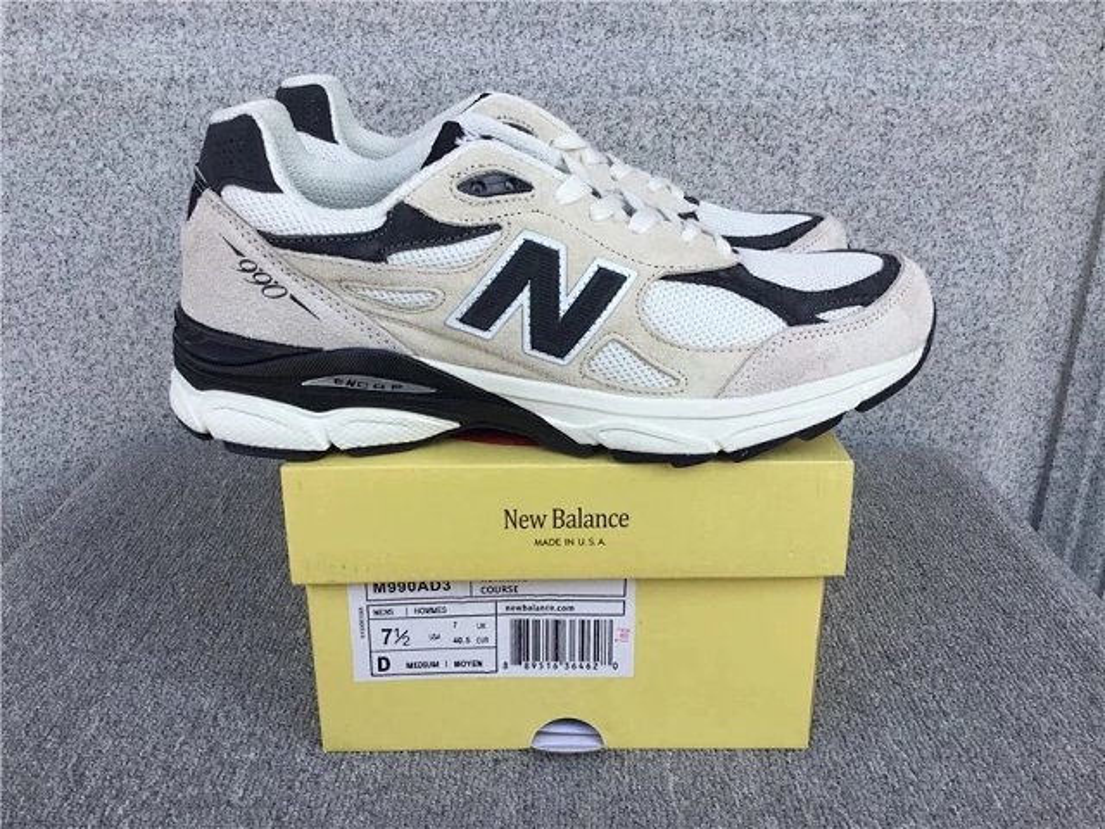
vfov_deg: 45.4
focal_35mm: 31
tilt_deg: -22.2
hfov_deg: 58.4
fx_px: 990
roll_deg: -0.1
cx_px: 552
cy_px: 414
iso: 25
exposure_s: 1/364
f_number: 2.4
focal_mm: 3.3
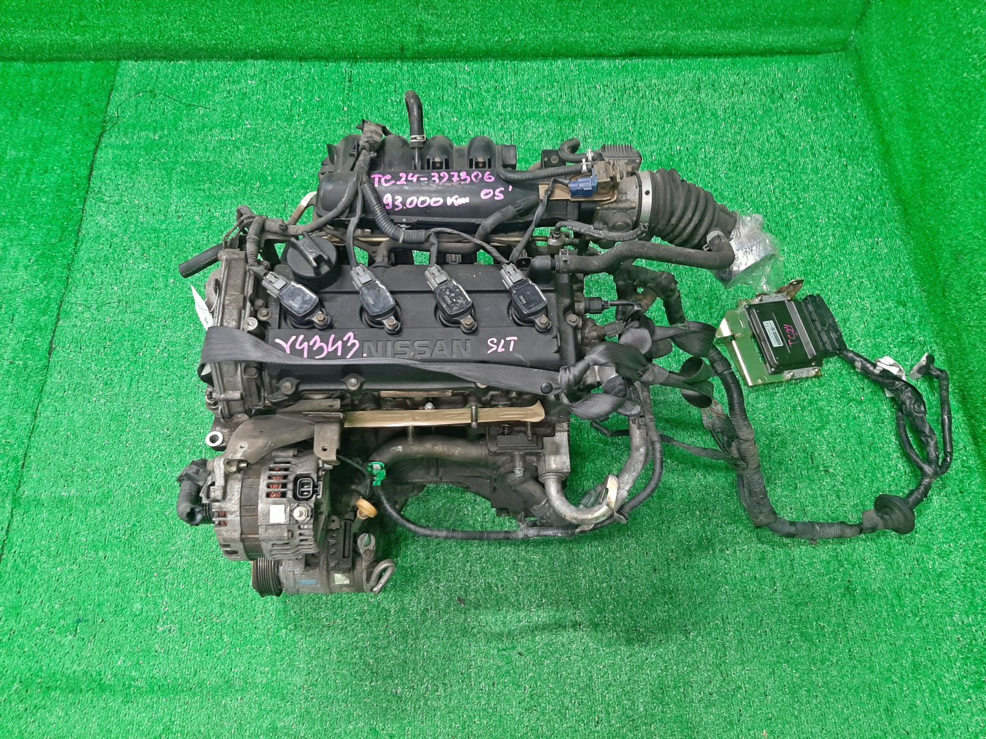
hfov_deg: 67.3
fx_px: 741
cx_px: 493
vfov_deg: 53.1
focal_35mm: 26
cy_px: 370
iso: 160
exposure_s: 1/50
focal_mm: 3.93
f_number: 1.7
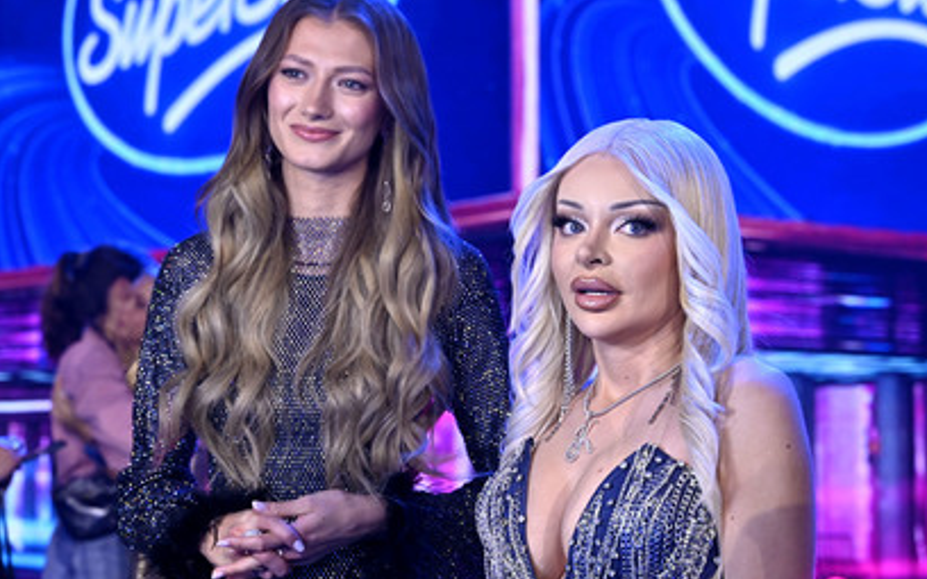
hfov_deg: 32.5
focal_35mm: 63
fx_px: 1592
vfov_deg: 20.6
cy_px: 304
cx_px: 492
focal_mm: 56
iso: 1600
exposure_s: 1/250
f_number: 4.5
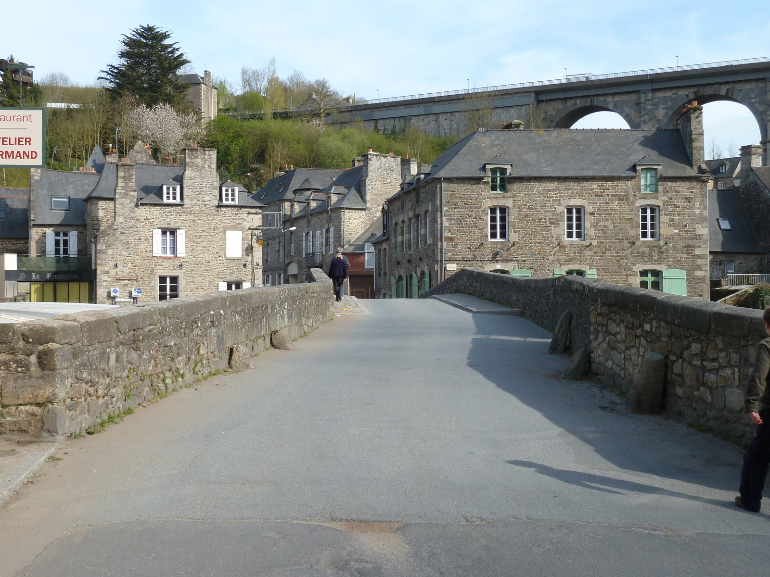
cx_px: 385
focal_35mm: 48
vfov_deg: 30.3
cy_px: 288
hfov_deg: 39.7
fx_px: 1068
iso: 80
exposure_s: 1/250
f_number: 4
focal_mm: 7.9
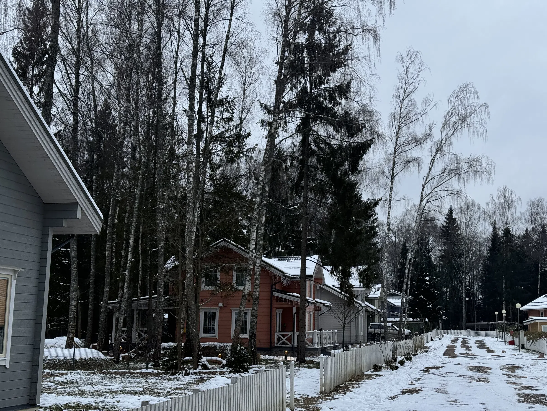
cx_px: 274
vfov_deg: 30.3
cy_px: 206
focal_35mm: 48
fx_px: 758
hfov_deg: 39.7
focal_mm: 6.76
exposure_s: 1/170
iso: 100
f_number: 1.78
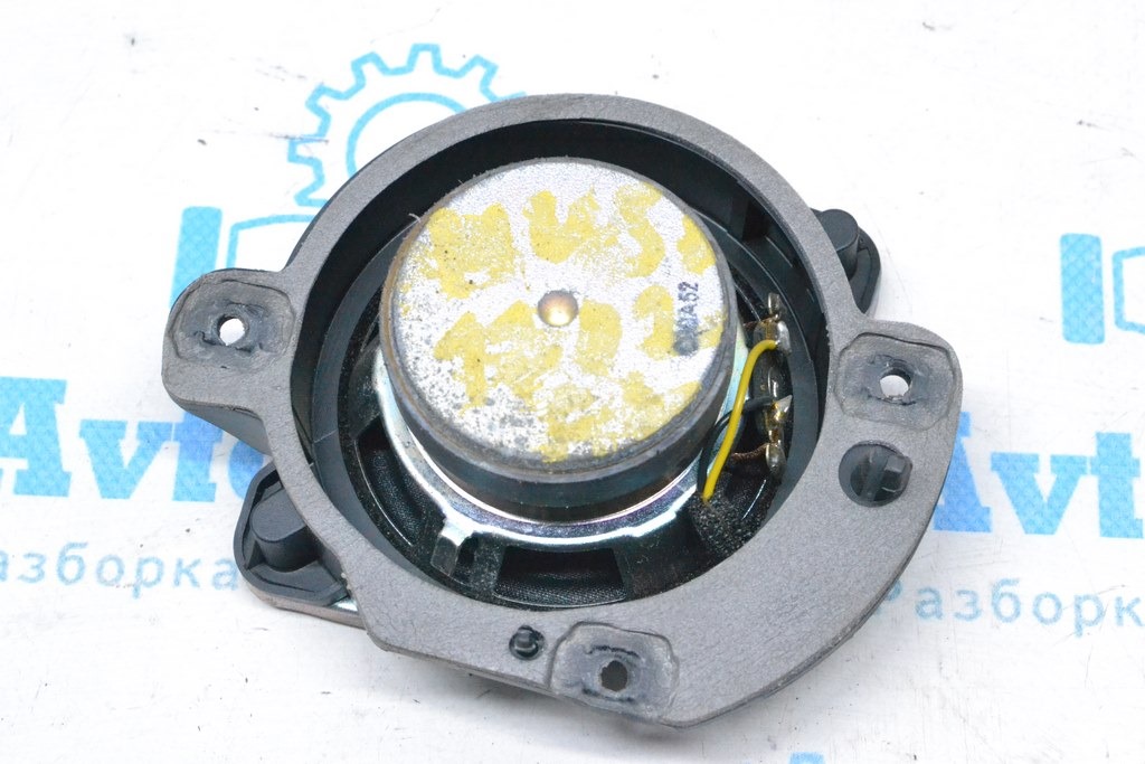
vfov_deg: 18.9
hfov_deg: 28.1
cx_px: 572
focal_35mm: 72
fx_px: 2290
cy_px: 382
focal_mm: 48
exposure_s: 1/160
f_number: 9
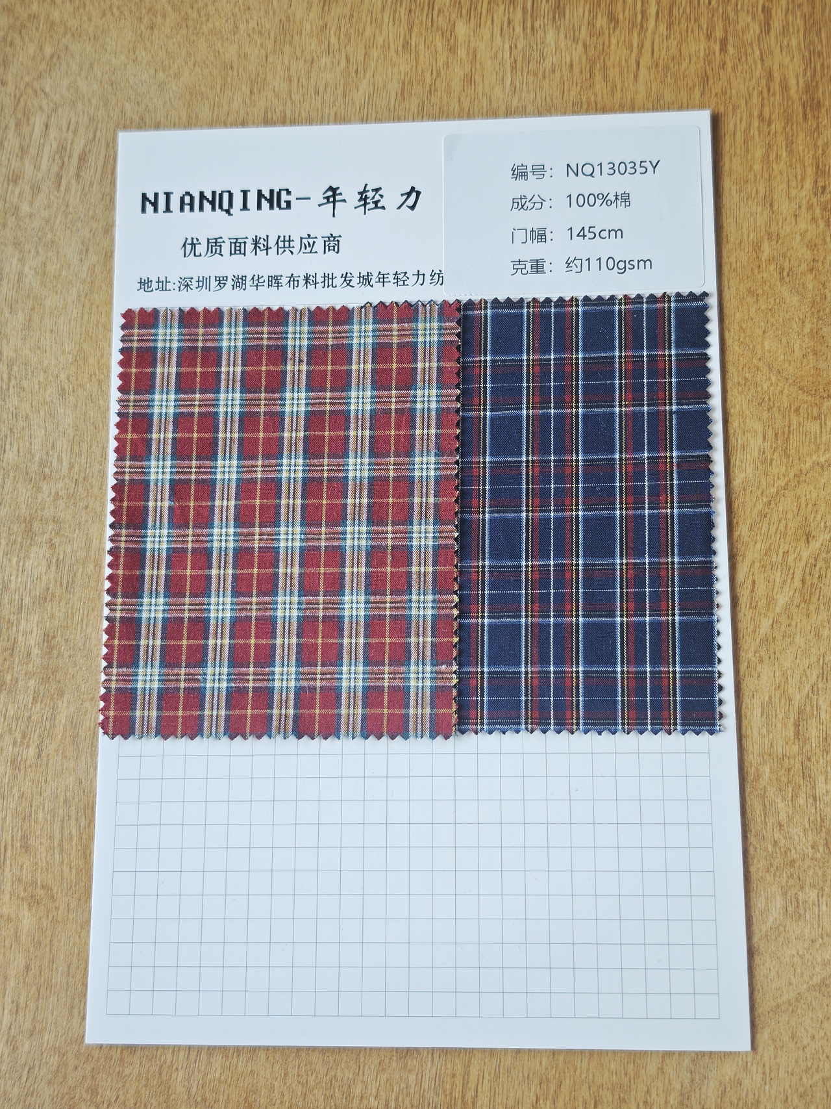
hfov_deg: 30.9
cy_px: 554
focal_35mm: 47
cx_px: 416
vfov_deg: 40.4
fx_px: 1505
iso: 125
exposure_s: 1/106
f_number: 1.44
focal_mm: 6.68
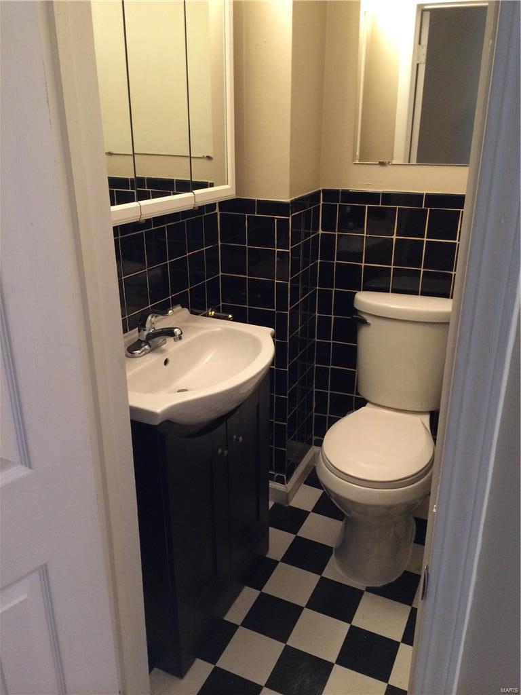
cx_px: 260
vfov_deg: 60.0
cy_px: 348
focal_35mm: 30
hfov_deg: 46.8
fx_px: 602
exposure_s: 1/24
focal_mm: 4.12
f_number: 2.2
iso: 320
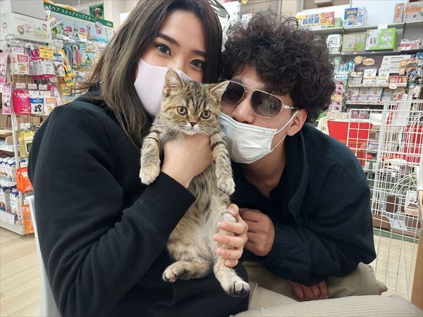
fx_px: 305
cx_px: 212
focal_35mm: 25
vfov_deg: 54.9
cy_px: 158
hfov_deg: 69.4
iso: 200
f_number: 2
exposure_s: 1/50
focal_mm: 4.6
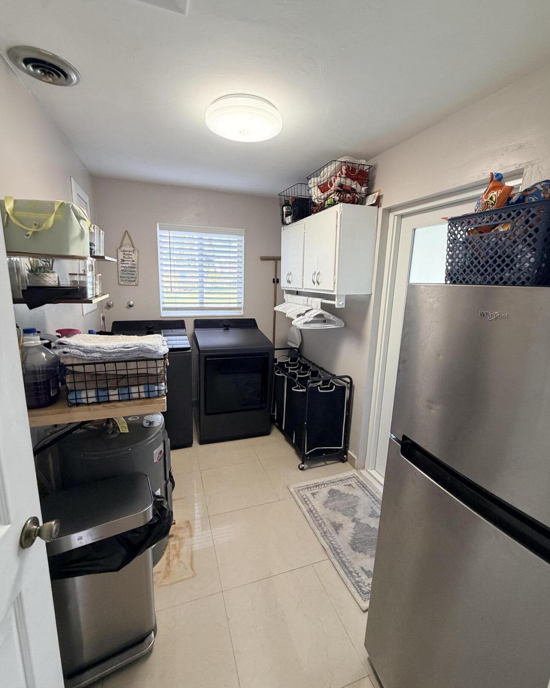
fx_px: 305
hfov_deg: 84.0
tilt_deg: -11.8
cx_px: 268
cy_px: 337
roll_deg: -2.3
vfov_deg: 96.8
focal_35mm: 15
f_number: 2.2
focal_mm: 2.22
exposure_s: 1/60
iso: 200
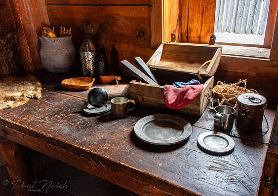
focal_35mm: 30
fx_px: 236
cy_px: 97
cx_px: 151
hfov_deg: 60.9
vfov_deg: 45.2
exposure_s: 1/60
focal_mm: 28
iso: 1250
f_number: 11
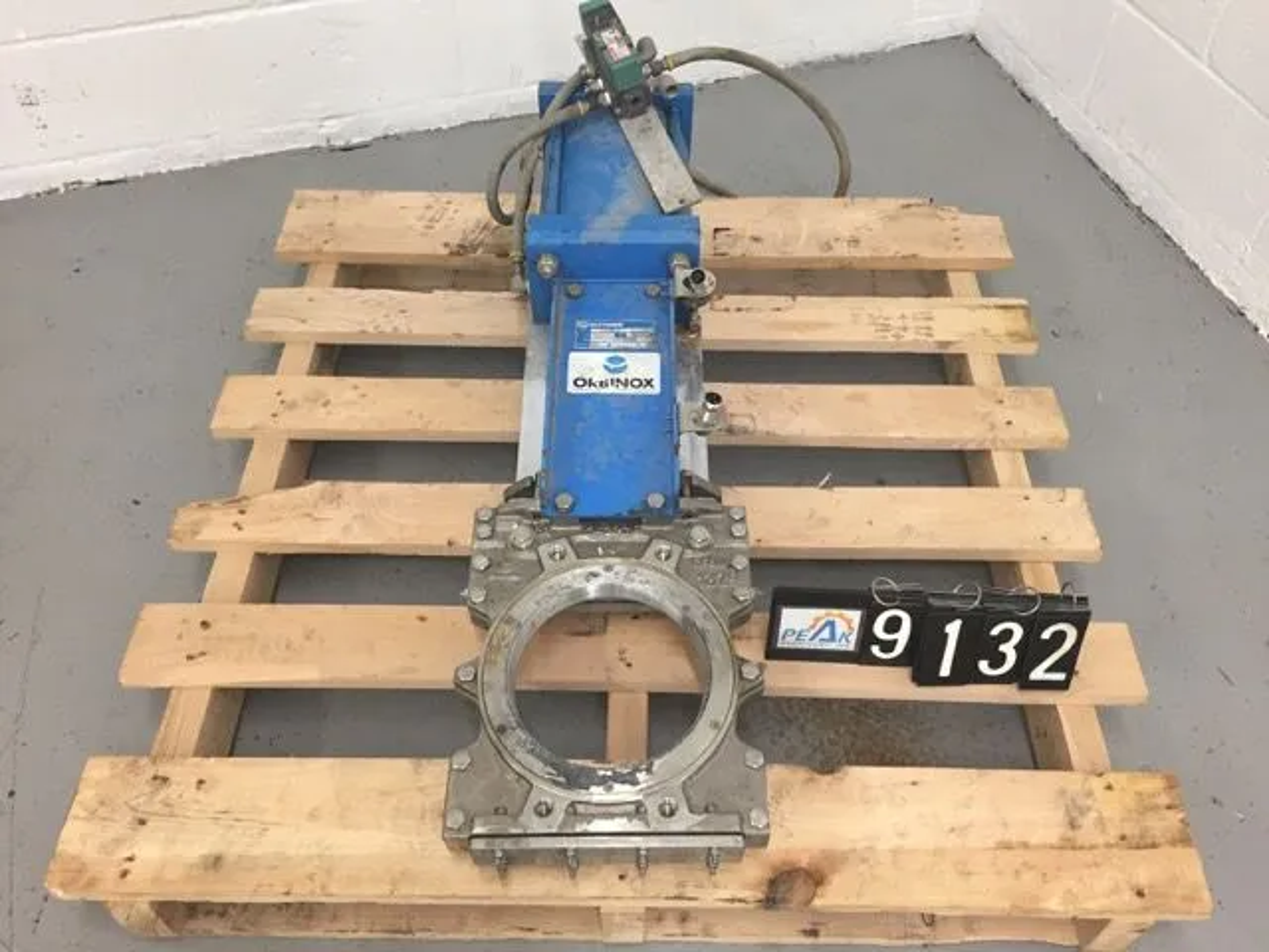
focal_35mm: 29
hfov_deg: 61.7
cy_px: 476
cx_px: 634
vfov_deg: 48.2
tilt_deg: -51.2
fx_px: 1063
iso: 100
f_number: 2.2
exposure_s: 1/30
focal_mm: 4.15
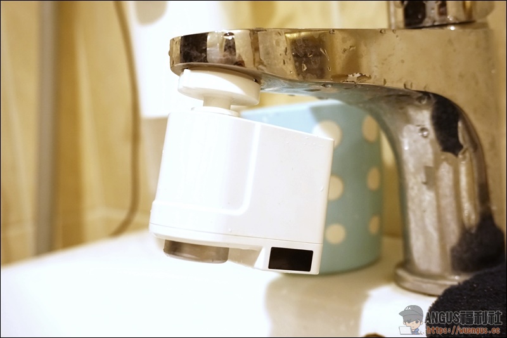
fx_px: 591
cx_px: 254
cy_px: 169
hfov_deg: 46.4
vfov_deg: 31.9
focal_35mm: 42
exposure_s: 1/25
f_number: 5
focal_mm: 28
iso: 1600
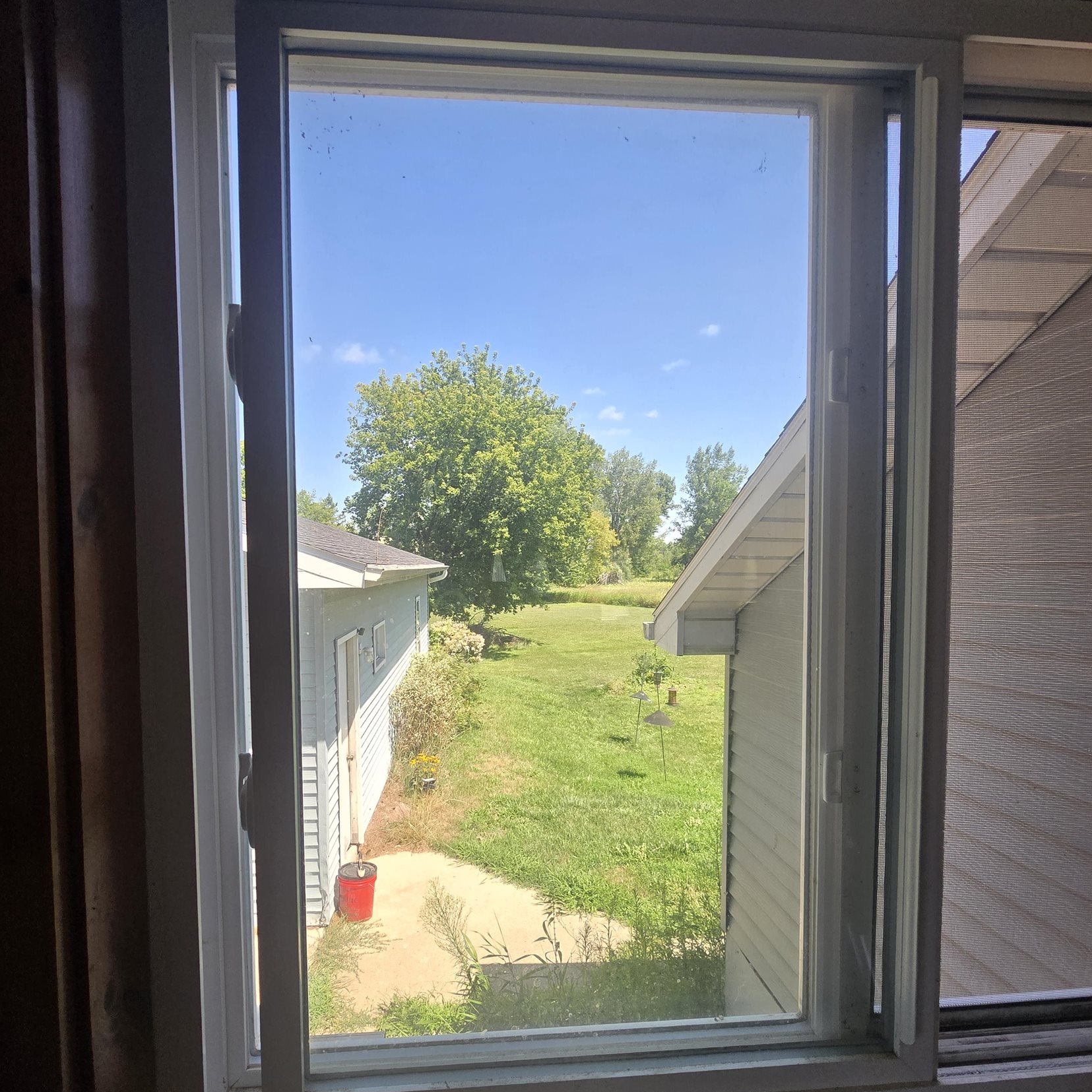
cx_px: 527
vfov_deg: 87.2
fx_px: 571
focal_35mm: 16
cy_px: 600
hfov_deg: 87.4
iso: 50
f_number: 2.2
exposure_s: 1/380
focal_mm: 2.2
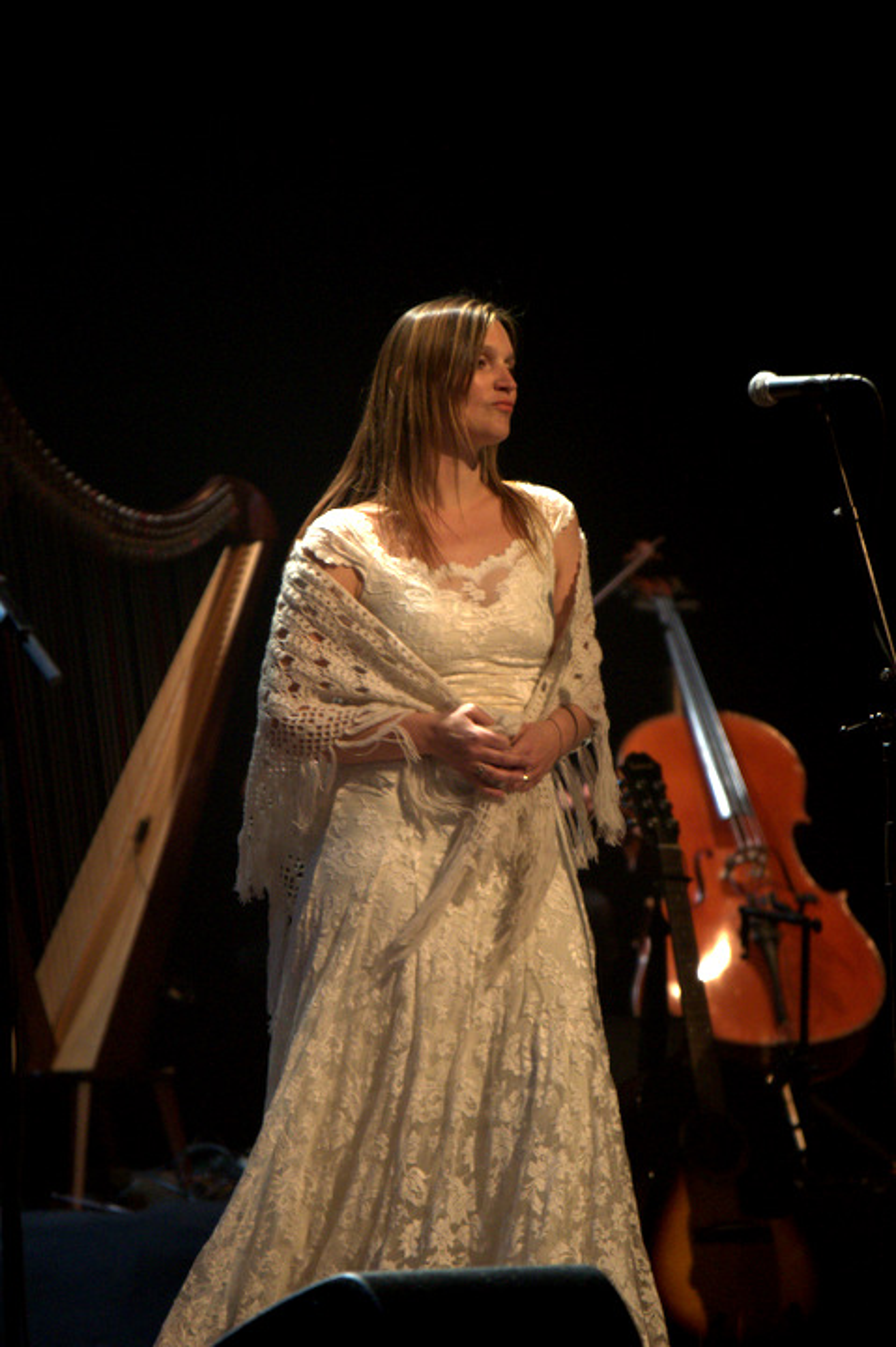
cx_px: 448
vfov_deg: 6.9
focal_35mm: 300
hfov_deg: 4.6
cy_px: 674
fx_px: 11215
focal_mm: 200
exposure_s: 1/160
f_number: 2.8
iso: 2200
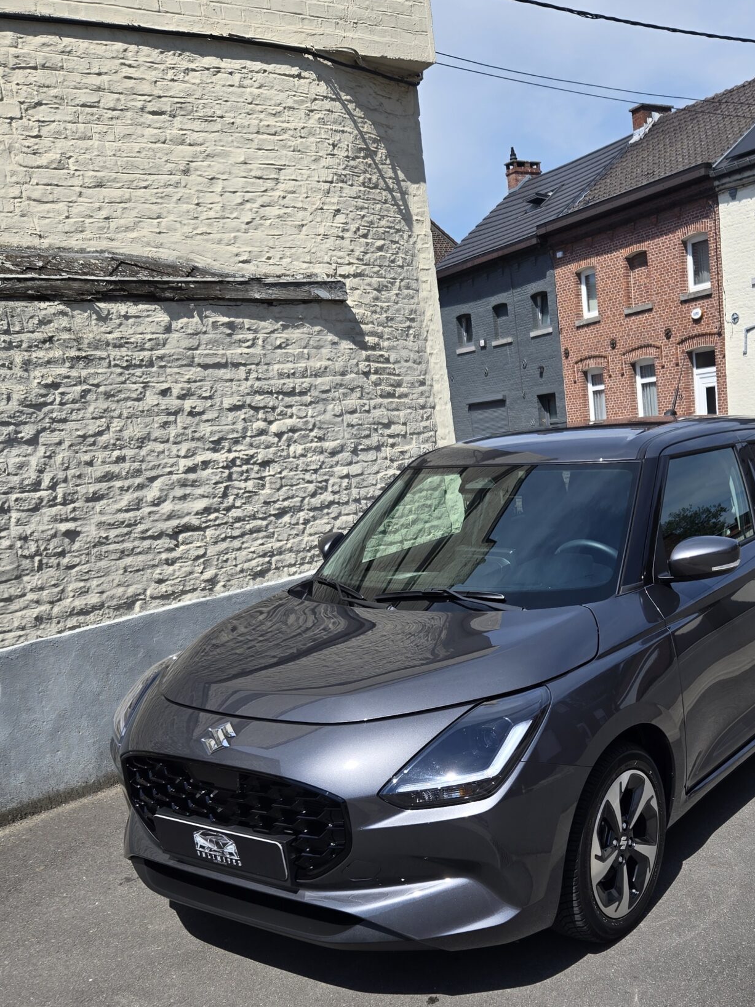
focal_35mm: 36
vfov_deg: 50.5
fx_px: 1047
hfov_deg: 39.3
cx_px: 492
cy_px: 665
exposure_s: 1/2921
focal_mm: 5.4
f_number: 1.8
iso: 32
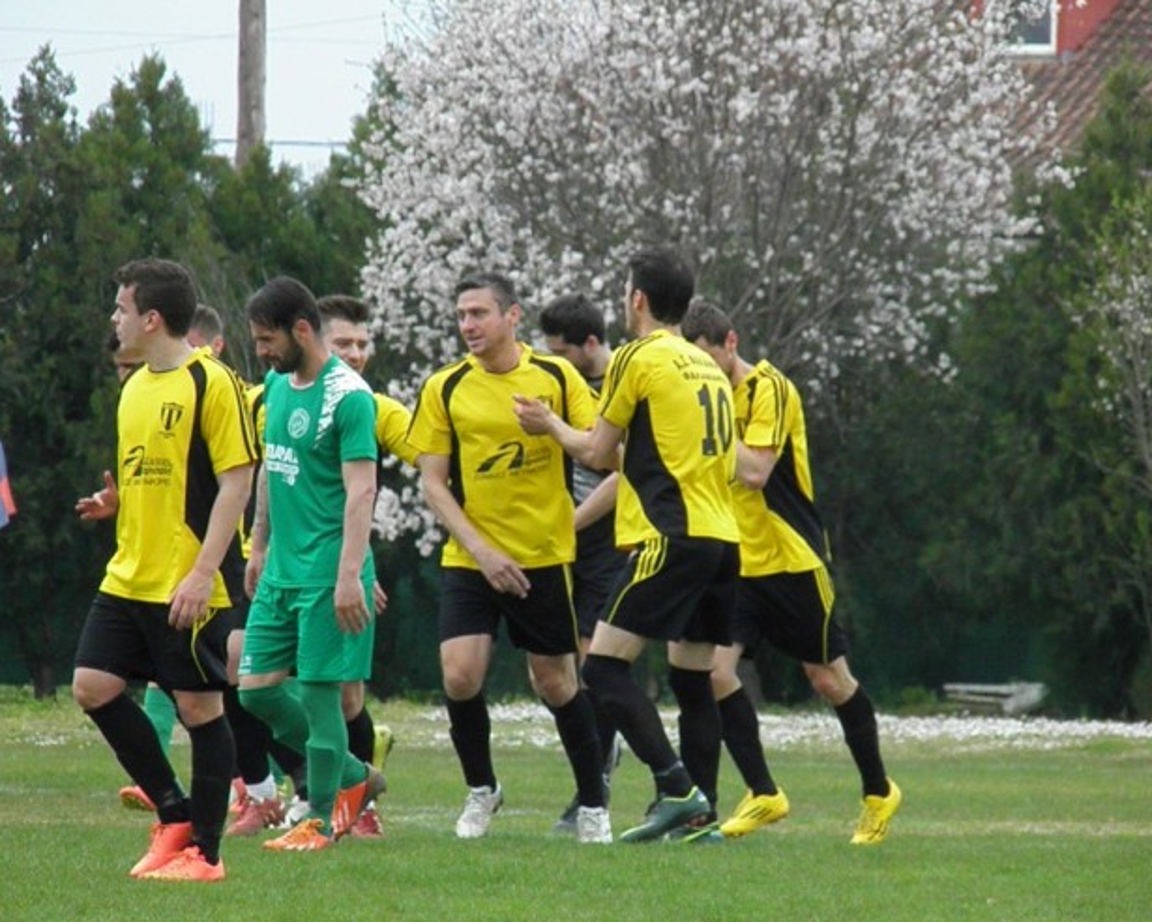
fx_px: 16604
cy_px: 460
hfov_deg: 4.0
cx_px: 586
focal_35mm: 487
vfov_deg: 3.2
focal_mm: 83.4
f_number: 5.8
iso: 500
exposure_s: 1/1000
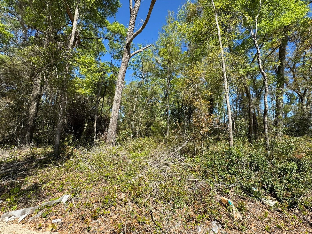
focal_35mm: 14
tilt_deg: +4.3
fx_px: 126
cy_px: 117
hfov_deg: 102.1
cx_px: 156
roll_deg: -2.7
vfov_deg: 85.7
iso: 40
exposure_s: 1/821
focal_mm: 2.22
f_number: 2.2
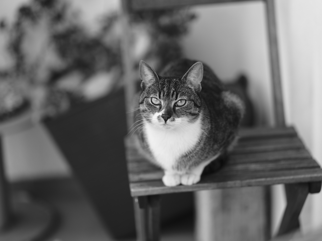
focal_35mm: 87
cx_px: 161
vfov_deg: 17.0
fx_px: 809
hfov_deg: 22.5
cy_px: 120
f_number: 2
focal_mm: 110
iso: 400
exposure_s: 1/420
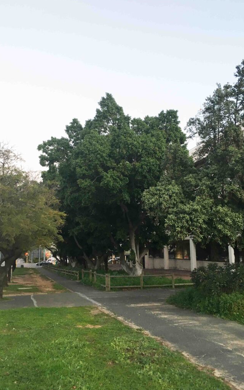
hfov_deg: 40.6
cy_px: 195
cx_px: 121
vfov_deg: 61.2
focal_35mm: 31
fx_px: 330
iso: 80
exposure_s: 1/33
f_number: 2.2
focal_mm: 4.15
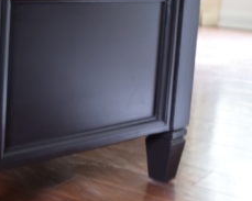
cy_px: 70
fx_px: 619
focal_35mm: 83
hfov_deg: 22.0
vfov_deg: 18.4
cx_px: -10
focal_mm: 27
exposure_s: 1/5
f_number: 5
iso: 800
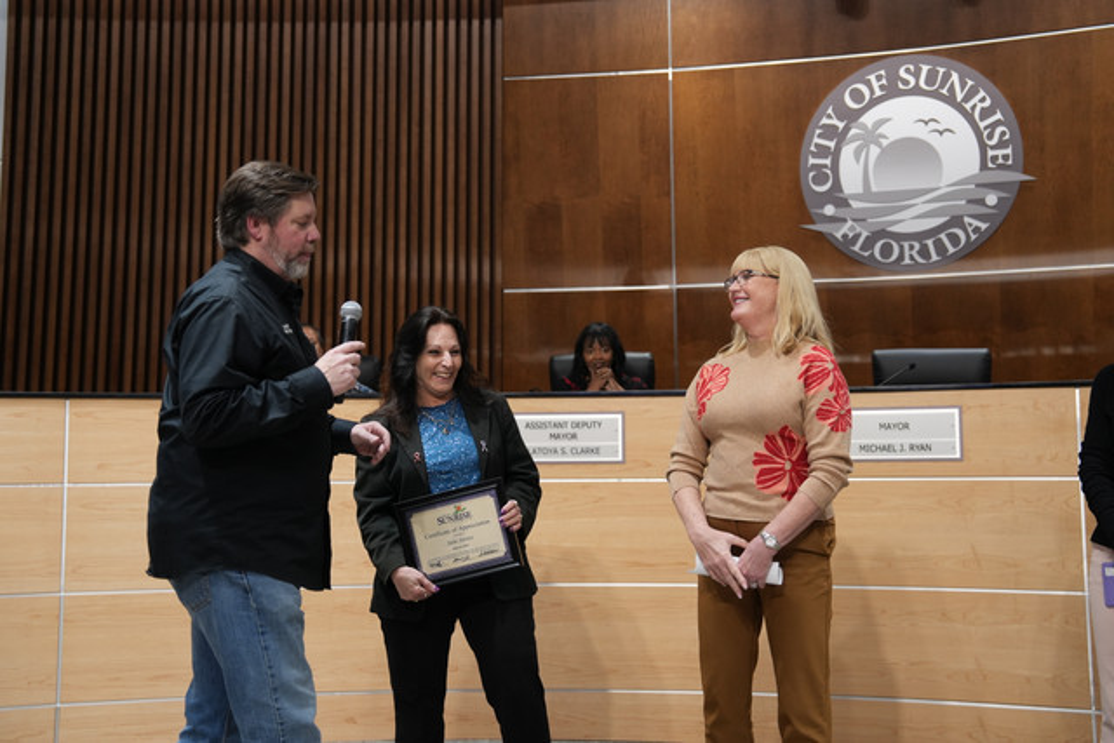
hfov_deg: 43.6
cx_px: 557
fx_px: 1393
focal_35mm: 45
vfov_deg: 29.9
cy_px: 372
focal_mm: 45
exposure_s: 1/400
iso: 1000
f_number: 2.8
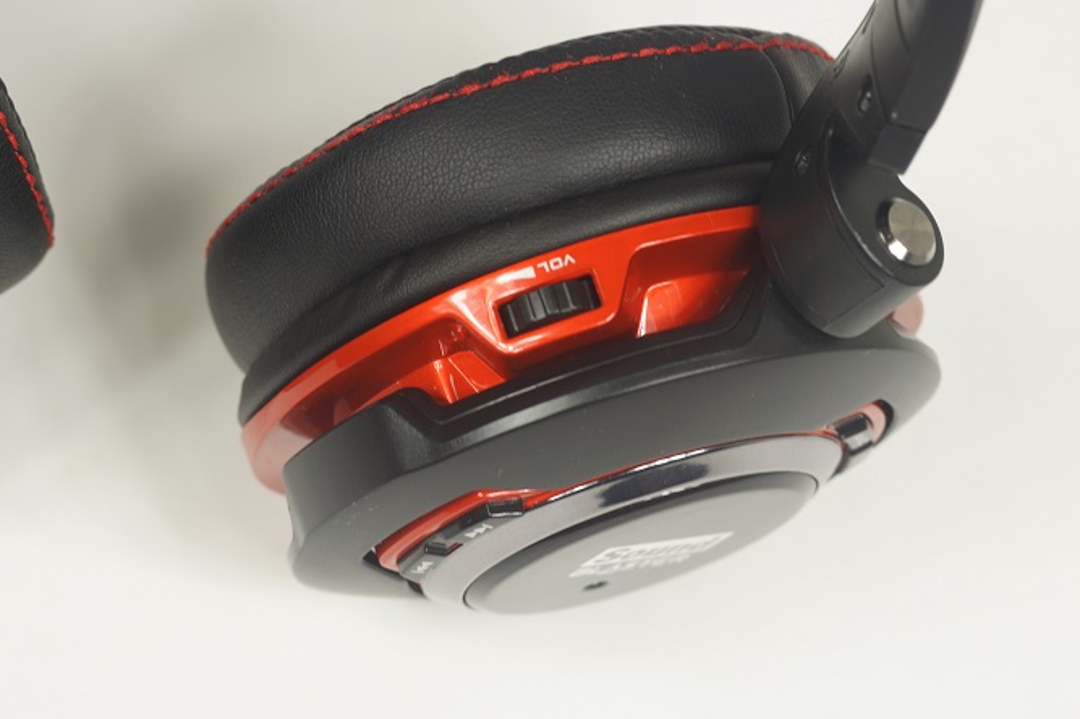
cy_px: 307
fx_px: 2699
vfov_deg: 15.2
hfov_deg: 22.6
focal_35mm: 90
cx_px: 554
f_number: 6.3
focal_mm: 50
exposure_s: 1/20
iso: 100
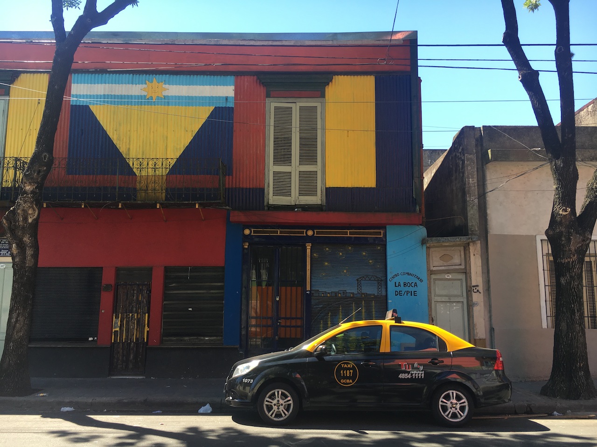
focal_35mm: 29
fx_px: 500
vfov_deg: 48.2
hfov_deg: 61.7
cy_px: 224
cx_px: 298
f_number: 2.2
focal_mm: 4.15
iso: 25
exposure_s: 1/343
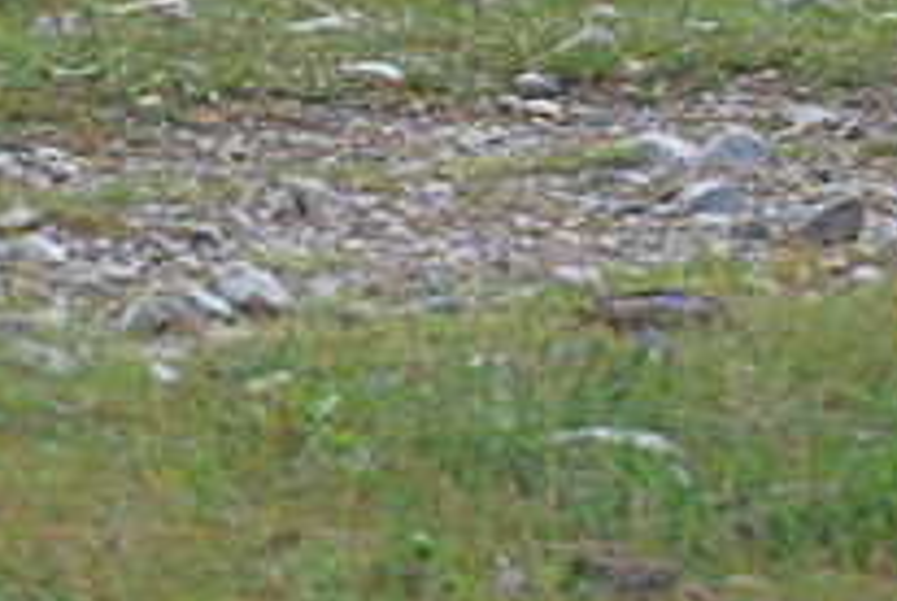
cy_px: -70
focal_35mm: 525
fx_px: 13100
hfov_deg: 3.9
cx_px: -222
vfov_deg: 2.6
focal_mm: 90
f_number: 5.6
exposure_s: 1/640
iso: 400
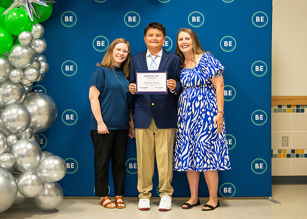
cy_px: 100
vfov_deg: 22.2
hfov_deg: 30.7
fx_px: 559
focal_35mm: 64
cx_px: 168
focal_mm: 50
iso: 1250
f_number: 1.2
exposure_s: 1/400
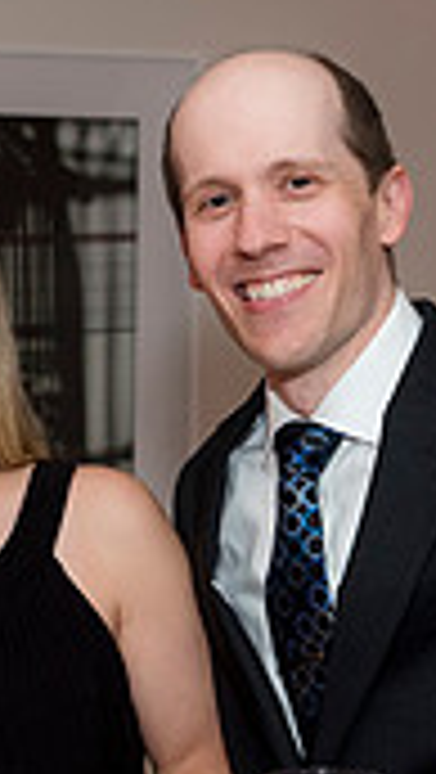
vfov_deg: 18.4
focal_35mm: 116
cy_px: 551
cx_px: -243
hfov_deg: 10.1
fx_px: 2379
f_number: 5
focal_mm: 32
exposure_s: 1/125
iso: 800
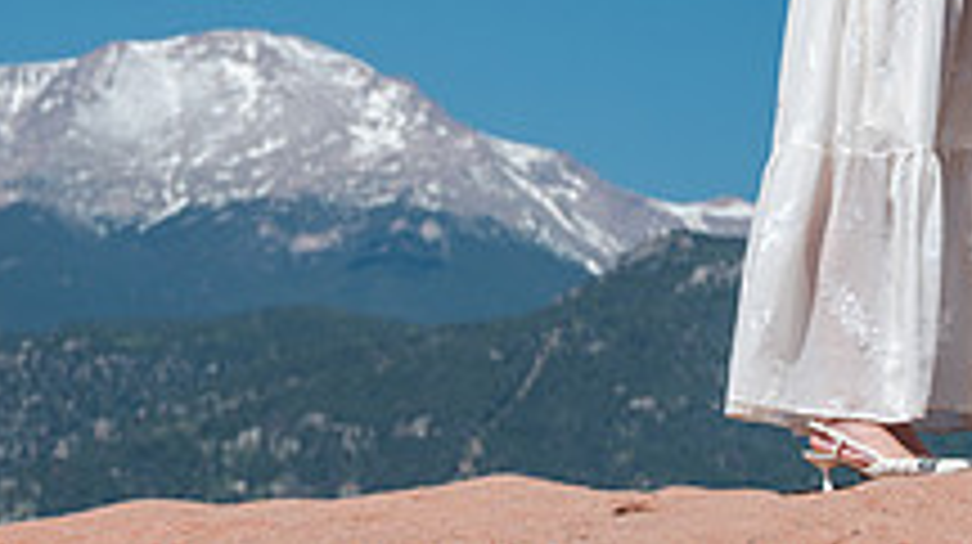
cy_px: -319
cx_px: 680
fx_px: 5433
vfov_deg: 5.7
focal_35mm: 211
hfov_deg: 10.2
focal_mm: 75
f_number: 6
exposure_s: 1/1600
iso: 100
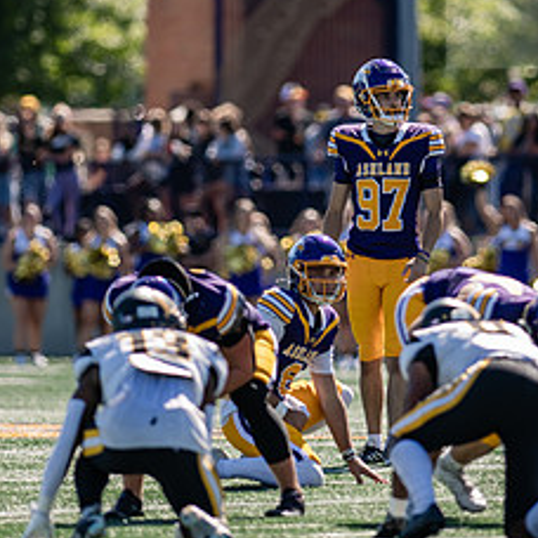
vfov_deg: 2.7
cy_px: 157
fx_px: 11429
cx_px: 375
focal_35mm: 650
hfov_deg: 2.7
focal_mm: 300
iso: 160
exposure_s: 1/1250
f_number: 3.2
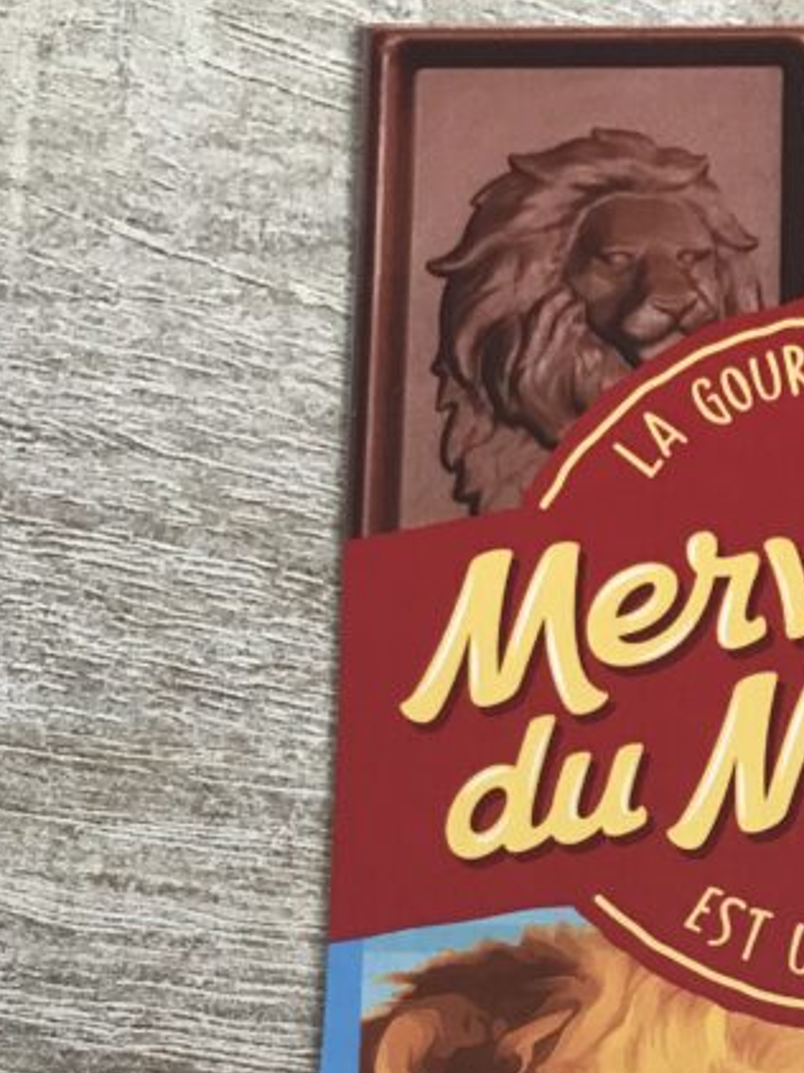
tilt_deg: -81.4
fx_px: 2108
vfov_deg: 26.4
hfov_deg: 20.7
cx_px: 860
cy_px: 1170
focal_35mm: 68
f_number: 1.8
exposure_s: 1/25
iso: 40
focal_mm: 3.99
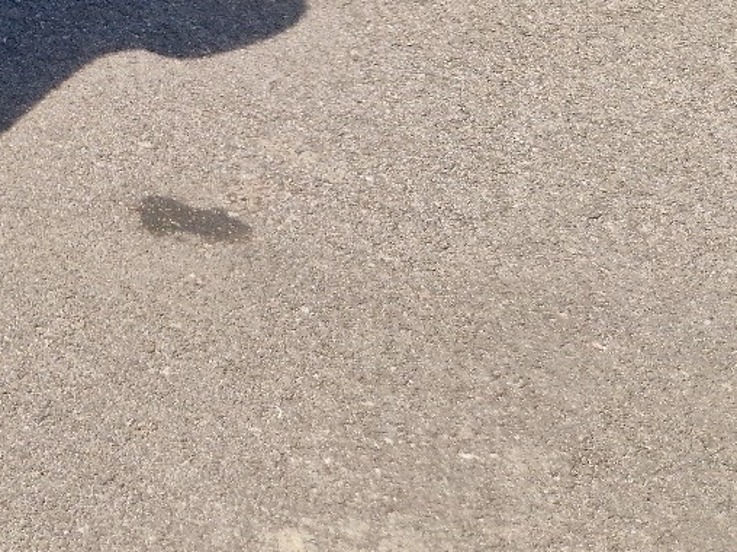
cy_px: -348
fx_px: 1852
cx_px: -595
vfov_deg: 15.3
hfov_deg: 17.9
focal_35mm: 87
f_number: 1.8
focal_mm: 5.4
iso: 50
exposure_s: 1/909
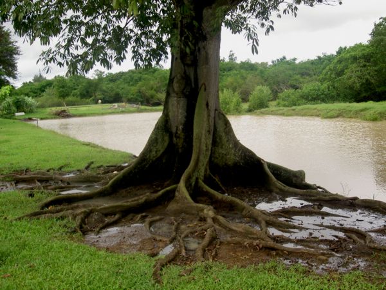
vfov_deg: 36.8
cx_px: 193
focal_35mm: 39
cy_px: 145
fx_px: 435
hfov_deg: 47.9
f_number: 4.7
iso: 100
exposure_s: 1/160
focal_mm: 8
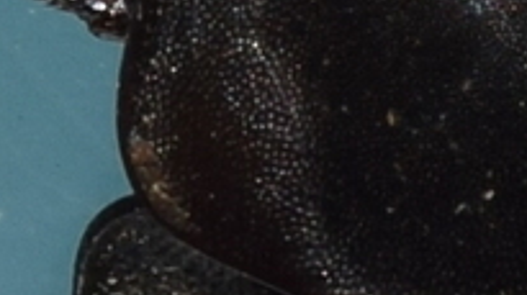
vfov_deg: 1.2
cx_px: 652
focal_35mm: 1027
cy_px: -154
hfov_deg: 2.1
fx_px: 14342
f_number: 13
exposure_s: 1/160
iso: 100
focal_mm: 140
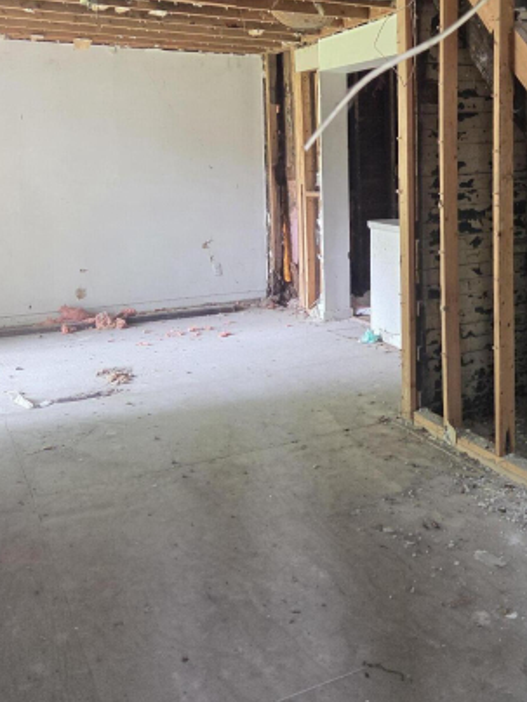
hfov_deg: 37.0
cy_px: 253
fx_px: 771
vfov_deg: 48.4
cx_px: 384
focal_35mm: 38
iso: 320
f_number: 1.8
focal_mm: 5.4
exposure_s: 1/120
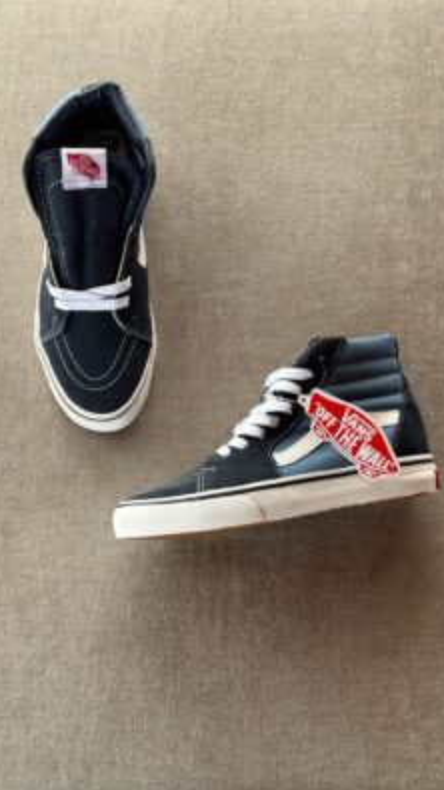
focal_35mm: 53
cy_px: 396
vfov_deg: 39.2
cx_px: 224
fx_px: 1110
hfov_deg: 22.6
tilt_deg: -77.6
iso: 100
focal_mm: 6.76
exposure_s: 1/73
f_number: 1.78
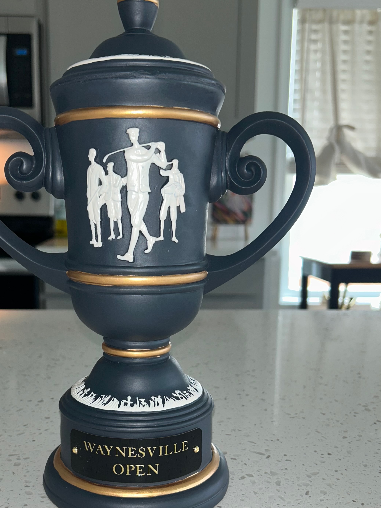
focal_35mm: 38
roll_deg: -0.2
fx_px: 558
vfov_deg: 48.8
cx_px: 157
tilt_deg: -9.2
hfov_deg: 37.6
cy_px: 298
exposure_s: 1/49
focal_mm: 5.7
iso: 32
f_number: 1.5
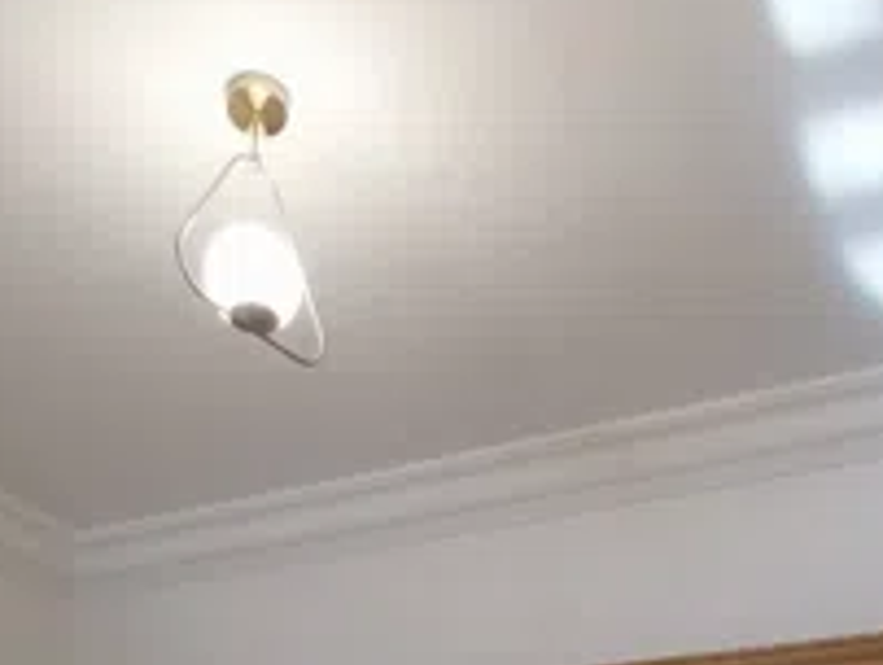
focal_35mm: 45
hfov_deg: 41.5
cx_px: 590
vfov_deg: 25.2
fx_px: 1149
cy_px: 978
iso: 160
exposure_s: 1/33
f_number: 2.2
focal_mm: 1.3
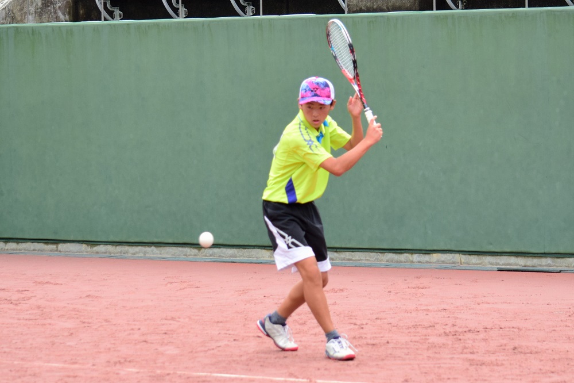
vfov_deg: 10.6
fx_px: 2056
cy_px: 192
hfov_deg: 15.9
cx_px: 287
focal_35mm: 129
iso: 640
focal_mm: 86
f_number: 4.5
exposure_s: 1/2000
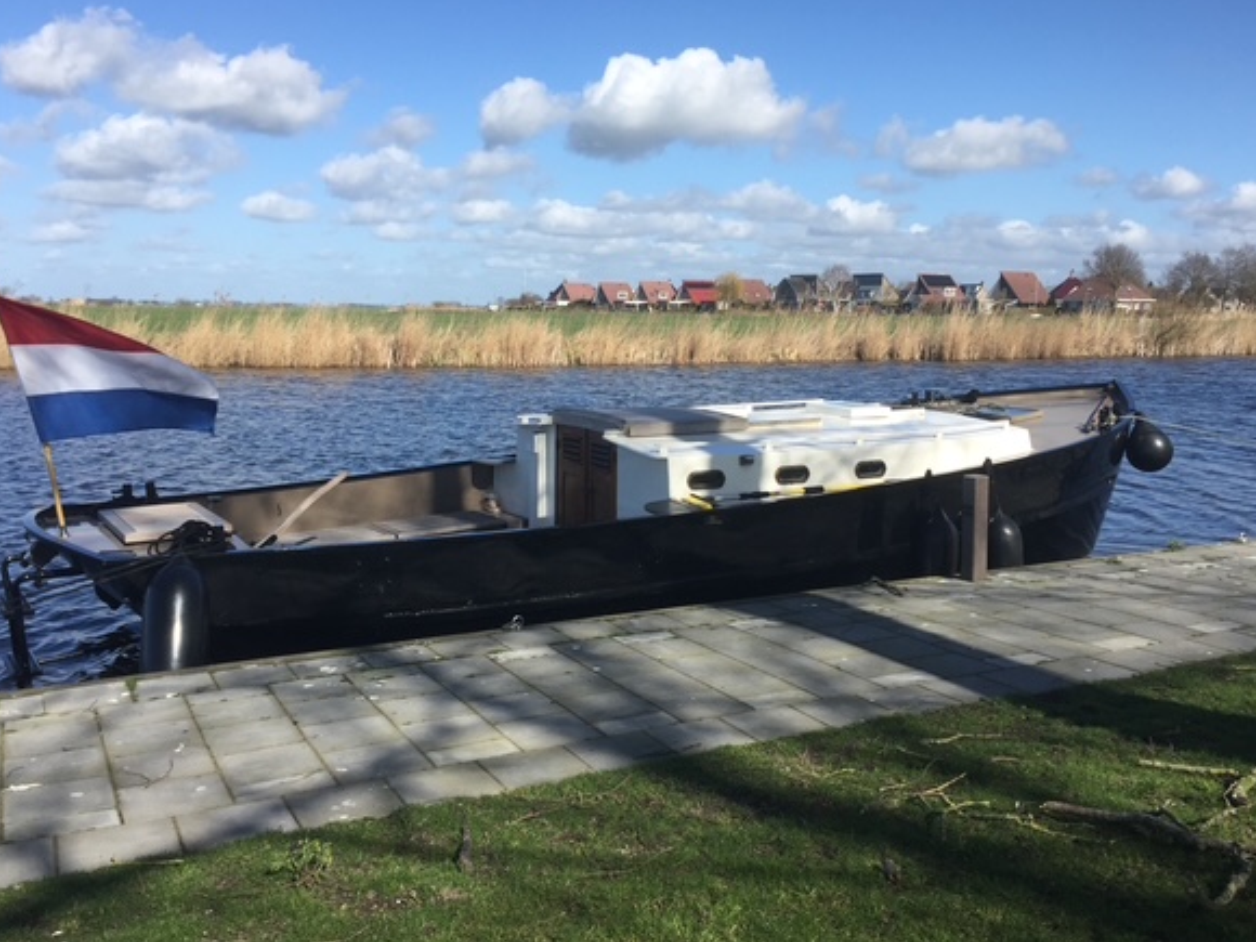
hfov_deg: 56.8
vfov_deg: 44.1
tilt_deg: -8.8
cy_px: 494
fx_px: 1161
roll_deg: -0.3
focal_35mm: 32
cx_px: 632
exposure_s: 1/1721
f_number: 2.2
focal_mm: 4.15
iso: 32
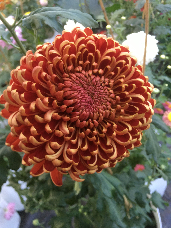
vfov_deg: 61.7
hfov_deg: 48.2
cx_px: 86
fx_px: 191
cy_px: 114
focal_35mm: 29
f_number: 2.2
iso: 64
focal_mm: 4.15
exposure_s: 1/33
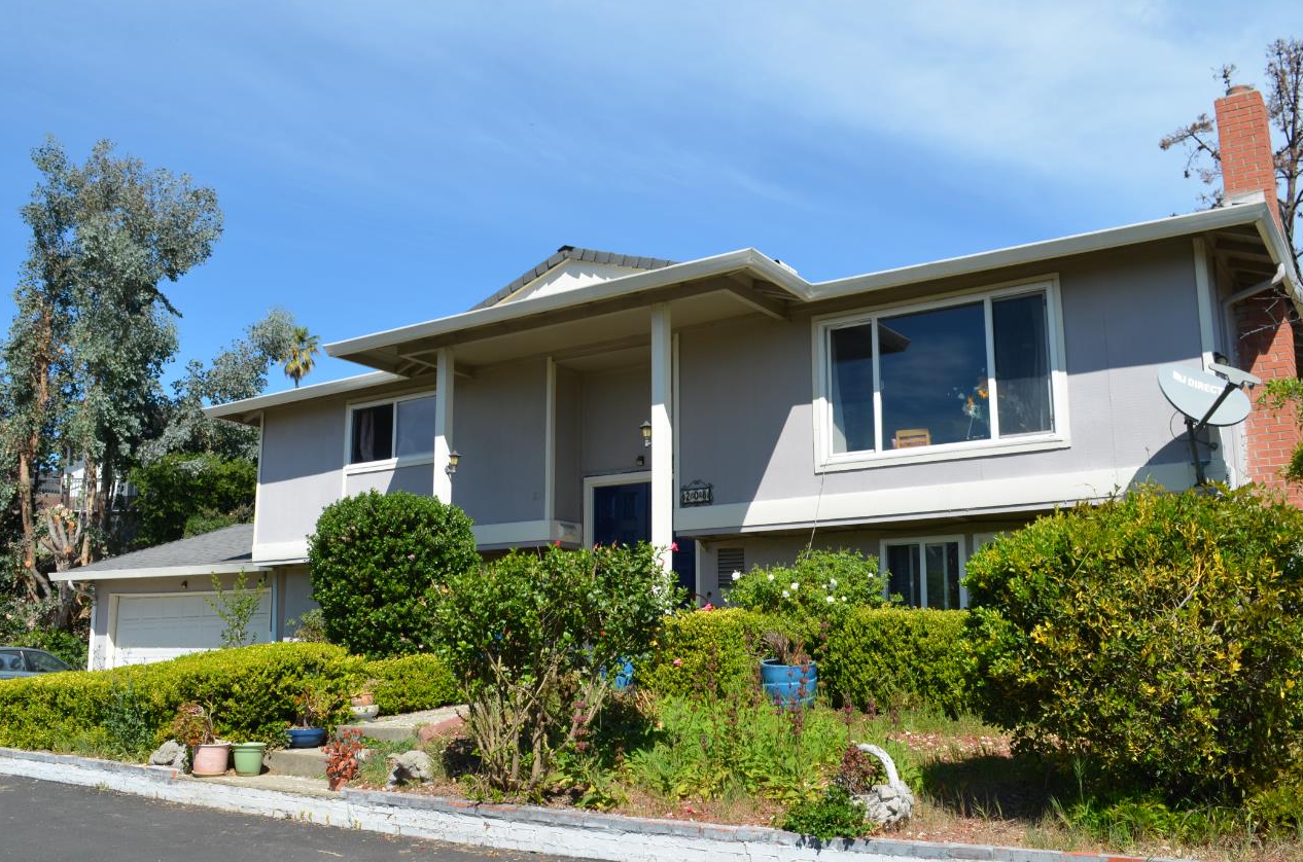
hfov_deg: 58.7
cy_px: 451
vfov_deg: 40.9
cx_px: 596
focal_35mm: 32
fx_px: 1156
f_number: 8
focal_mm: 18
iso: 100
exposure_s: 1/250
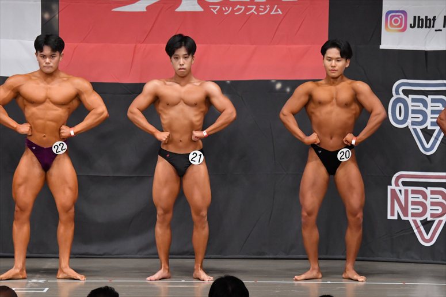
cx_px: 223
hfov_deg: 9.5
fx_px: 2687
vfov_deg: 6.3
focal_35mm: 217
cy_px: 148
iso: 5000
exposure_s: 1/400
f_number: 5.6
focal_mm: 145
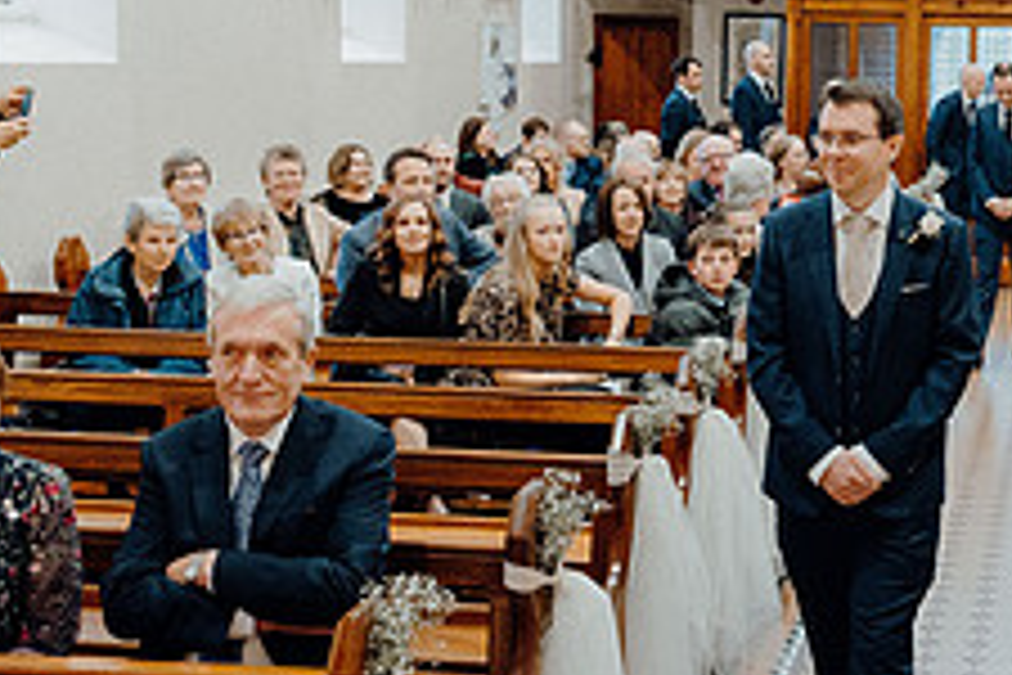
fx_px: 1883
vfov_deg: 20.3
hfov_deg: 28.7
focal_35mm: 67
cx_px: 949
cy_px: 250
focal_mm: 26
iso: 3200
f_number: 3.5
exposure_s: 1/160
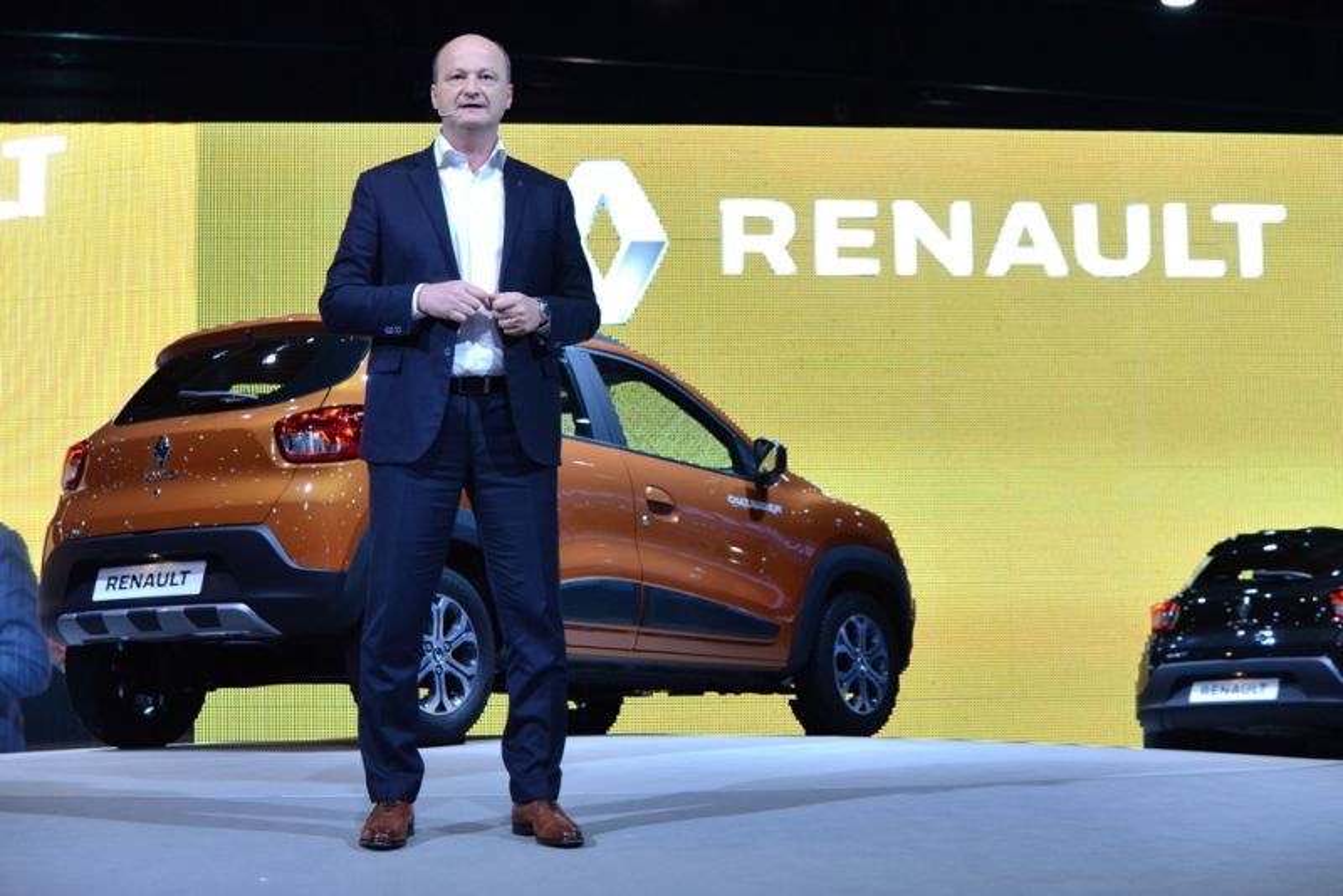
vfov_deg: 19.5
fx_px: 2612
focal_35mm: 70
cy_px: 448
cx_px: 672
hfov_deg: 28.8
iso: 2500
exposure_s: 1/250
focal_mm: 70
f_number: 6.3
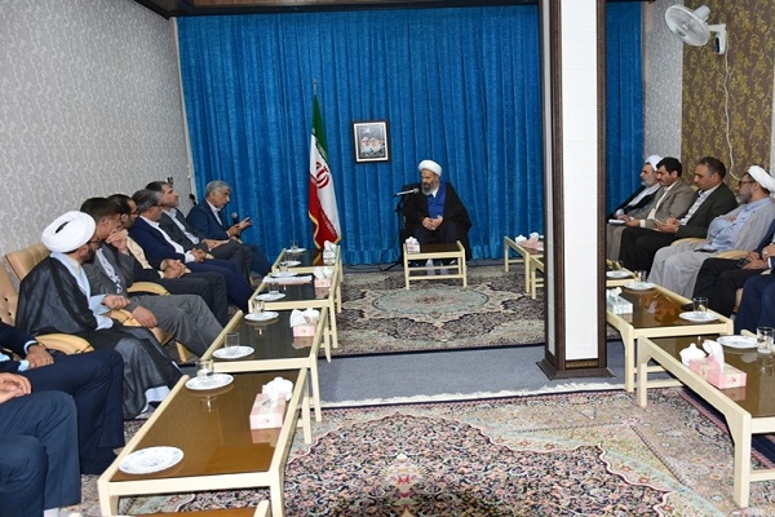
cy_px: 258
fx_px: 646
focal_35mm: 30
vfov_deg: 43.6
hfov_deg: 61.9
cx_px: 388
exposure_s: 1/60
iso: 400
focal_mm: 20
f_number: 4
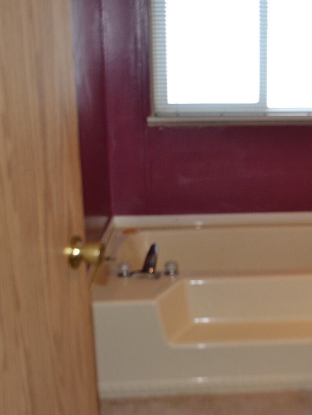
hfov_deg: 27.7
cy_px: 212
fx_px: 613
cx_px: 270
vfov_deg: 37.5
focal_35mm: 51
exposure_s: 1/100
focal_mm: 22
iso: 400
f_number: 4
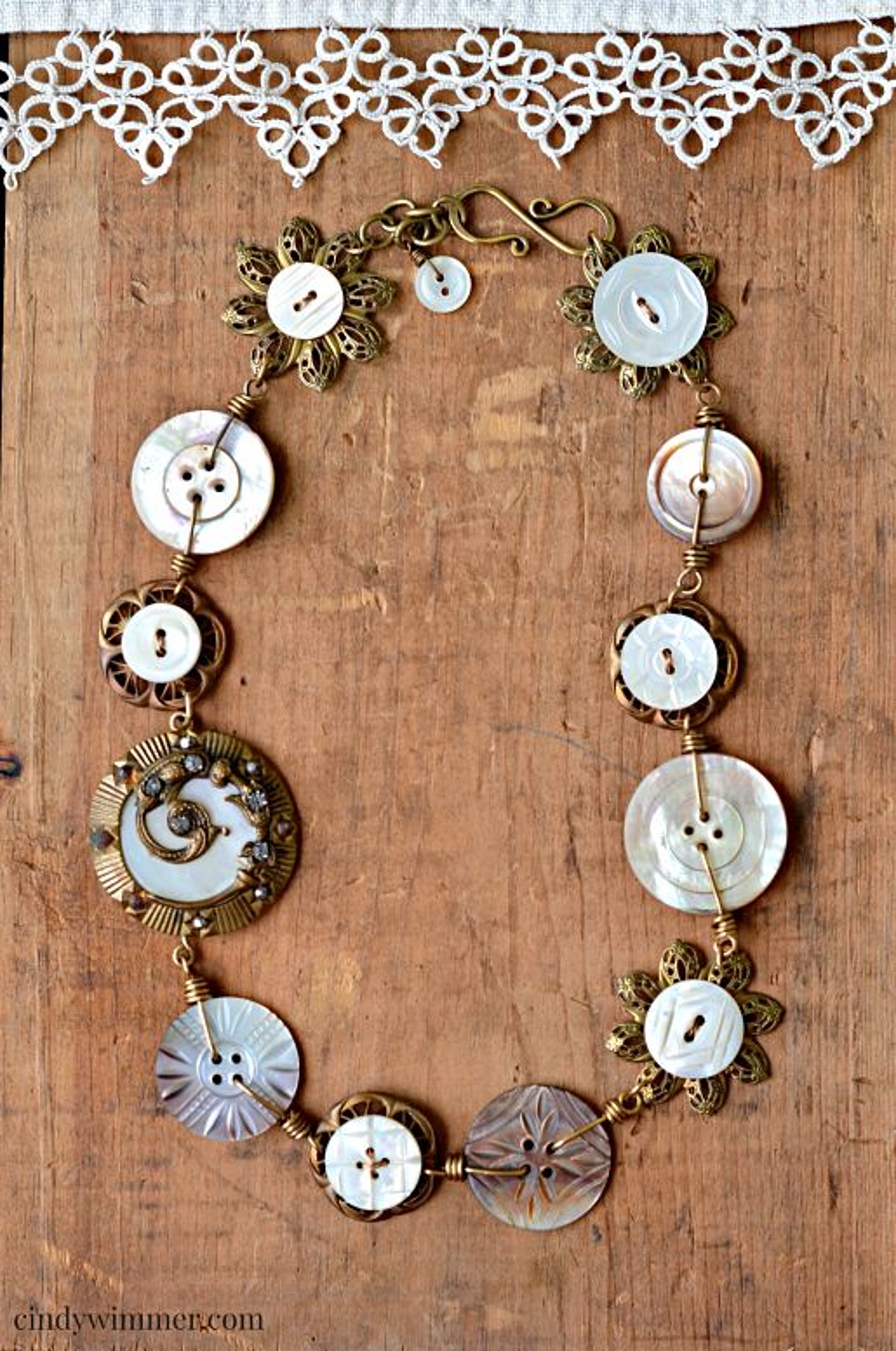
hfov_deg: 18.1
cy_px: 676
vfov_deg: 27.0
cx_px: 448
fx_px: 2811
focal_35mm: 75
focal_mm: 50
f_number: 6.3
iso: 200
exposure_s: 1/160
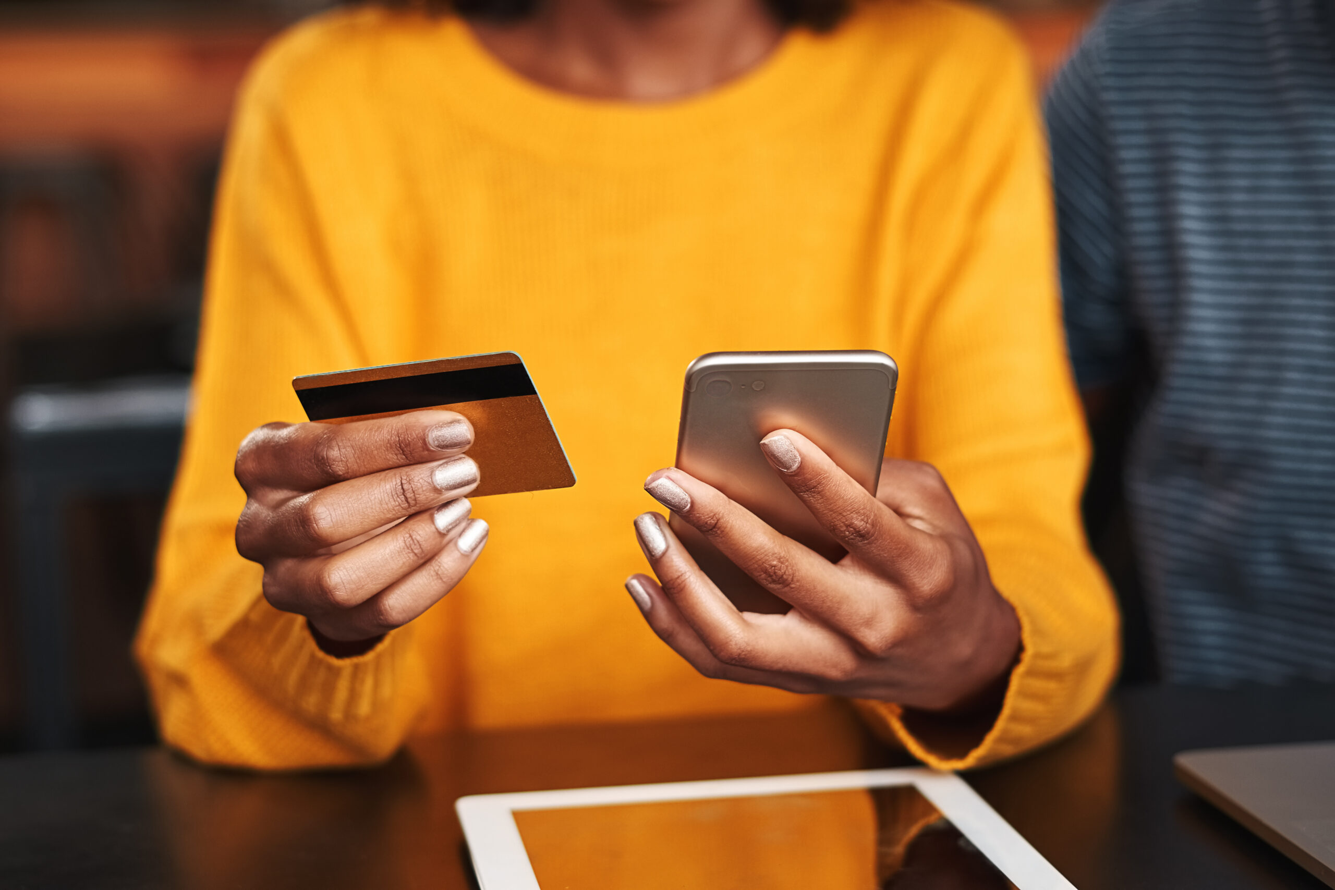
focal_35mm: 75
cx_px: 668
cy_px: 445
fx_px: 2781
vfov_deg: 18.2
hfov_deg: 27.0
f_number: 2.2
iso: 200
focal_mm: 50
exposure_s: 1/250
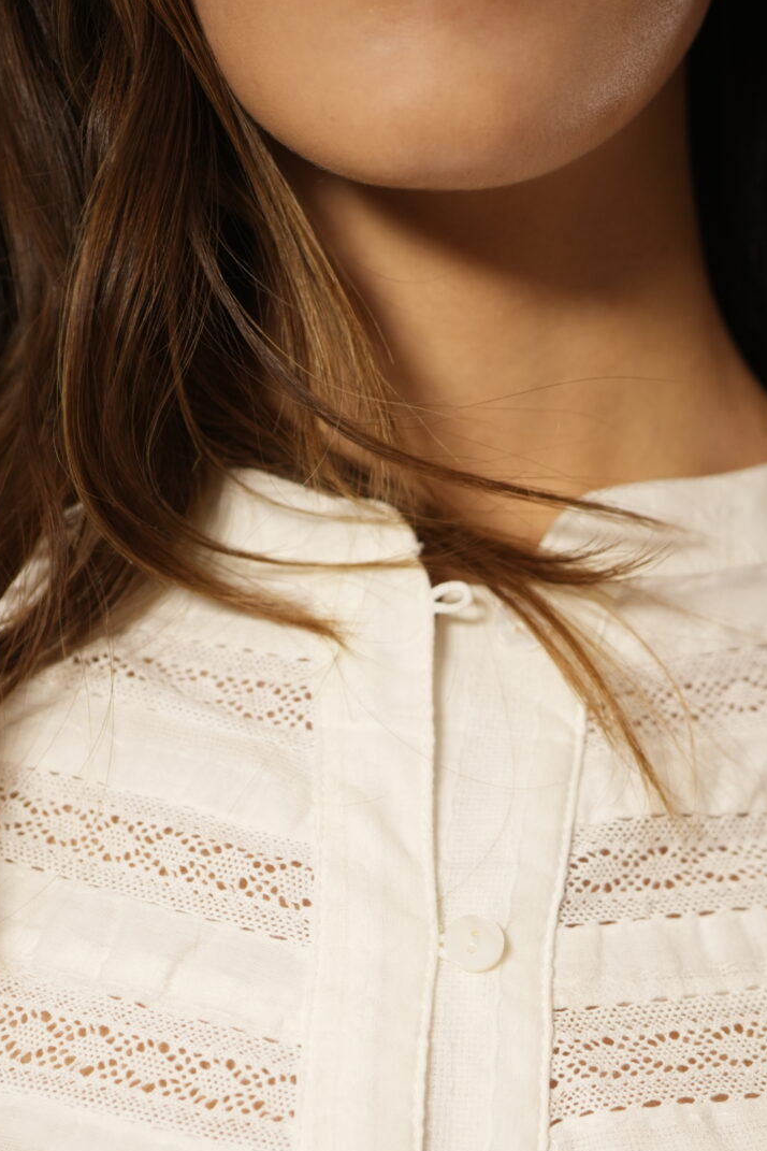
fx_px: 2684
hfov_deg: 16.2
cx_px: 494
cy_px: 836
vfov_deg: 24.0
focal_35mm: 84
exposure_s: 1/125
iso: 640
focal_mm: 50
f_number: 2.8
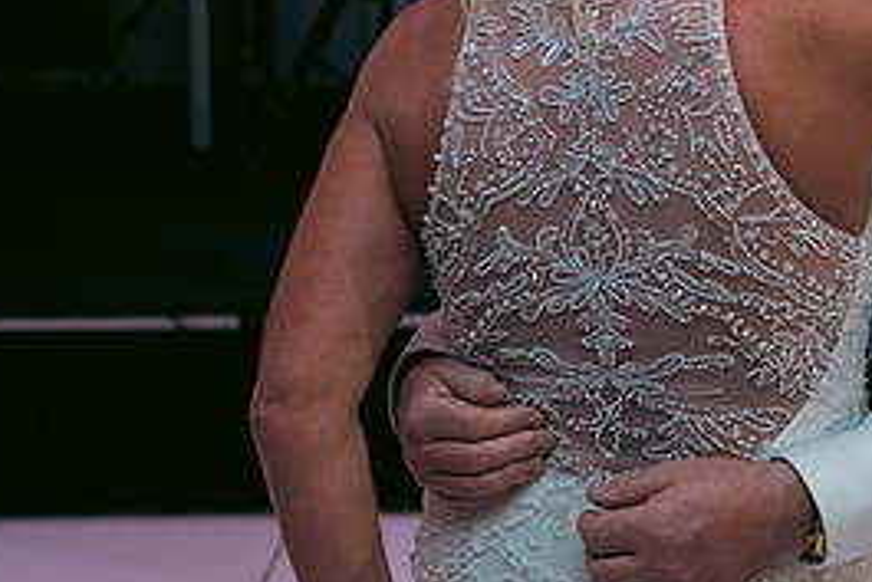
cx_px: 800
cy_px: 44
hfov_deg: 19.1
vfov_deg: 12.9
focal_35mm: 105
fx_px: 2545
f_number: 3.5
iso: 800
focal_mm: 48
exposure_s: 1/160
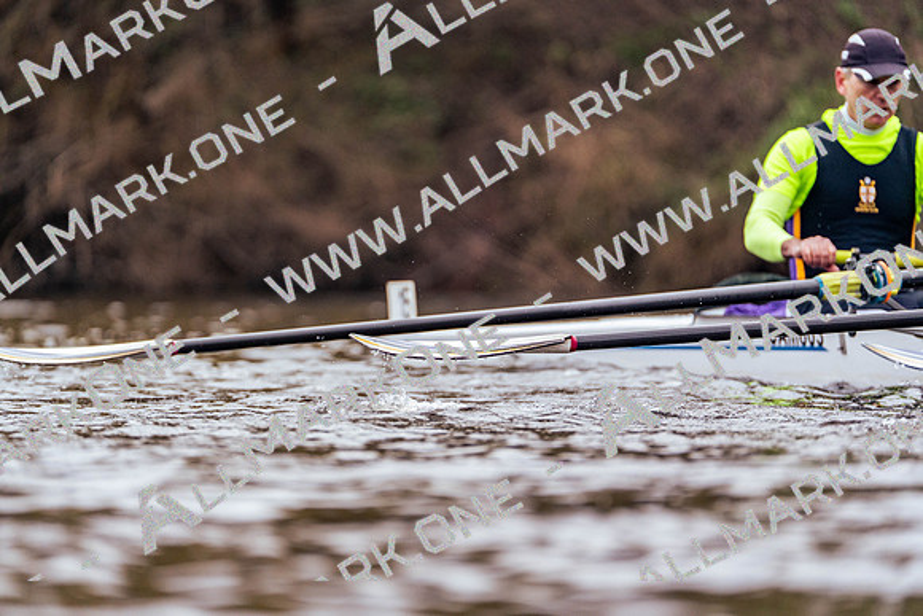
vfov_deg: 2.3
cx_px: 462
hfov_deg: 3.4
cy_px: 308
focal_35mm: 600
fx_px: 15386
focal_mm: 600
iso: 1600
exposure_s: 1/2000
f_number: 6.3
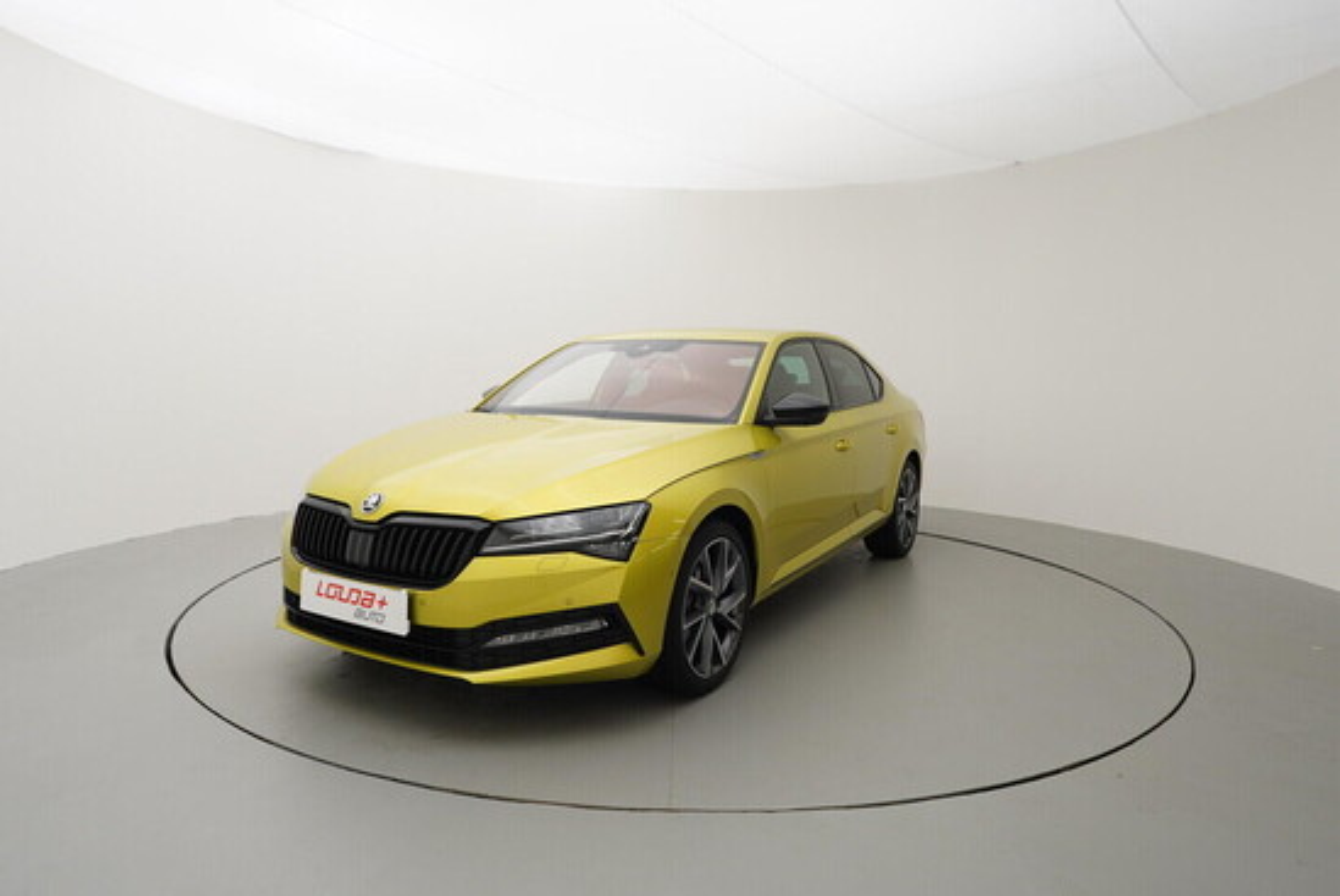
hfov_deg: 77.3
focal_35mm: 22
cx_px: 670
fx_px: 838
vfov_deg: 56.2
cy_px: 448
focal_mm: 15
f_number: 5.6
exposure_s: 1/80
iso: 200
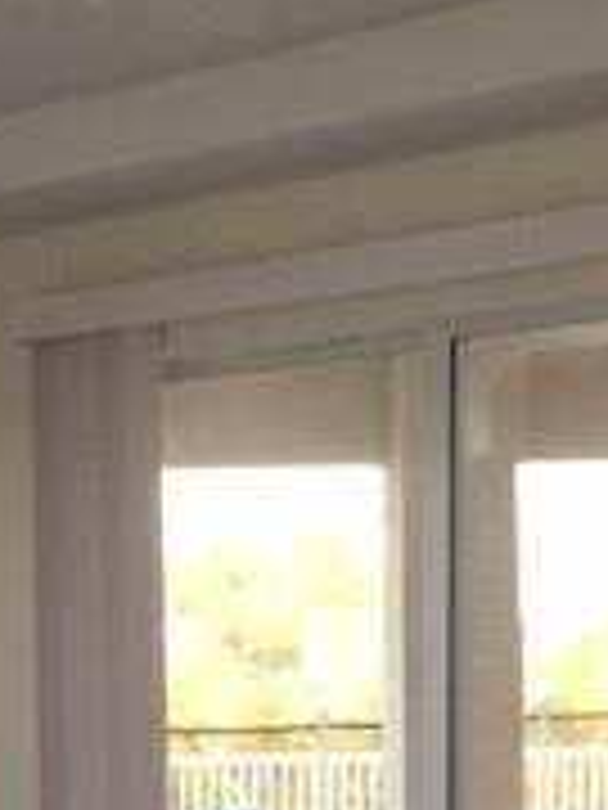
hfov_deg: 14.2
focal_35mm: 103
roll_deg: +2.3
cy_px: 968
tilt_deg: -6.5
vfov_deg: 18.1
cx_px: 77
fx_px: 2412
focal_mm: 4.15
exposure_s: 1/30
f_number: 2.2
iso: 32
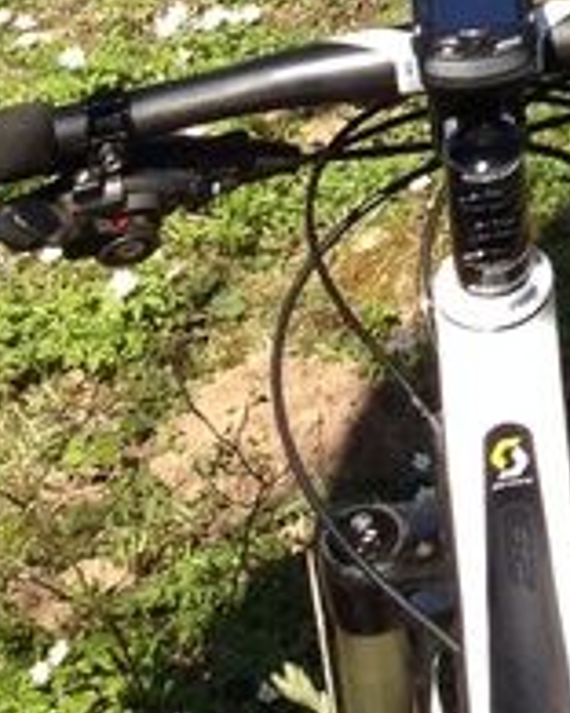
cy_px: -971
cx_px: 868
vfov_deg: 10.0
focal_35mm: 169
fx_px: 3564
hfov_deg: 8.9
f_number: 2.4
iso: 50
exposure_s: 1/890
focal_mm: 4.28
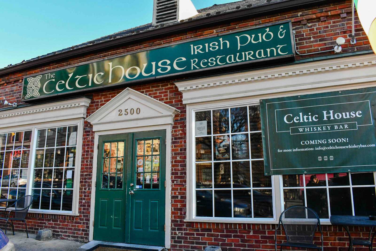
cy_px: 126
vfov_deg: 47.9
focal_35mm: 27
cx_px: 188
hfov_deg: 67.4
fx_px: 282
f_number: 13
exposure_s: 1/640
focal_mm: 18
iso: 3200
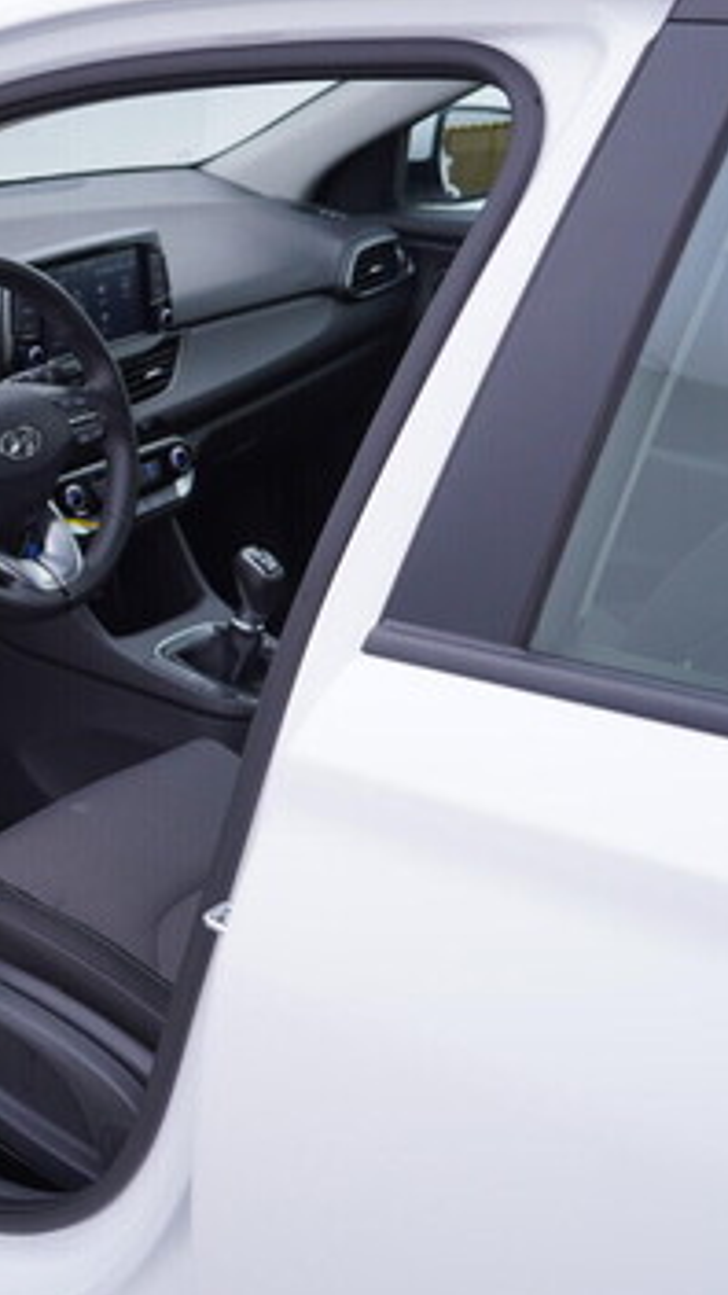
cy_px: 638
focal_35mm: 59
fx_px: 2025
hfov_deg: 18.9
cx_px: -228
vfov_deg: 35.4
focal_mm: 24
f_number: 3.5
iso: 125
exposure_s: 1/60
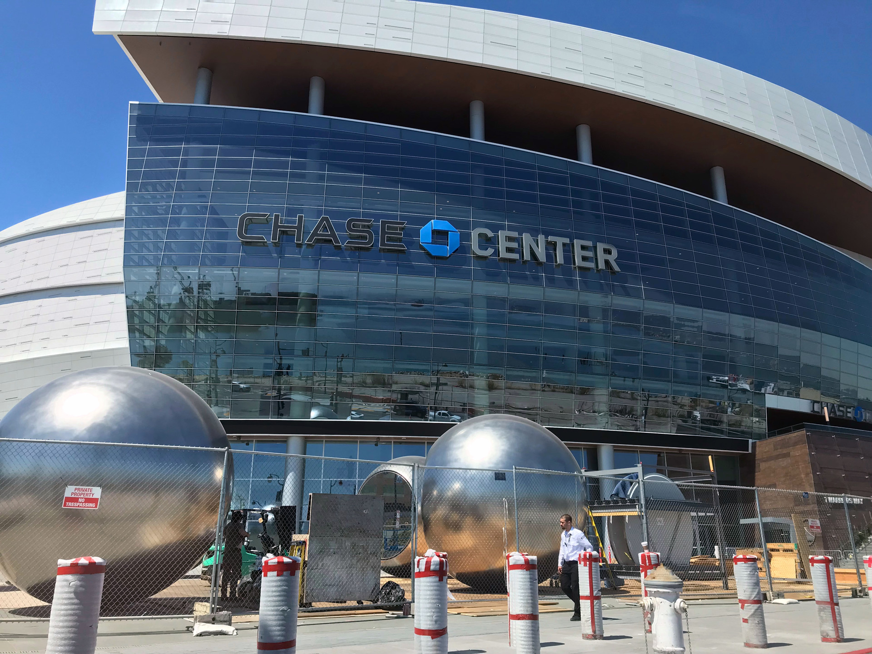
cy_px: 327
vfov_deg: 49.7
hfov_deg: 63.4
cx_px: 436
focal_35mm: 28
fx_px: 705
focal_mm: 3.99
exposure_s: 1/1473
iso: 20
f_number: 1.8
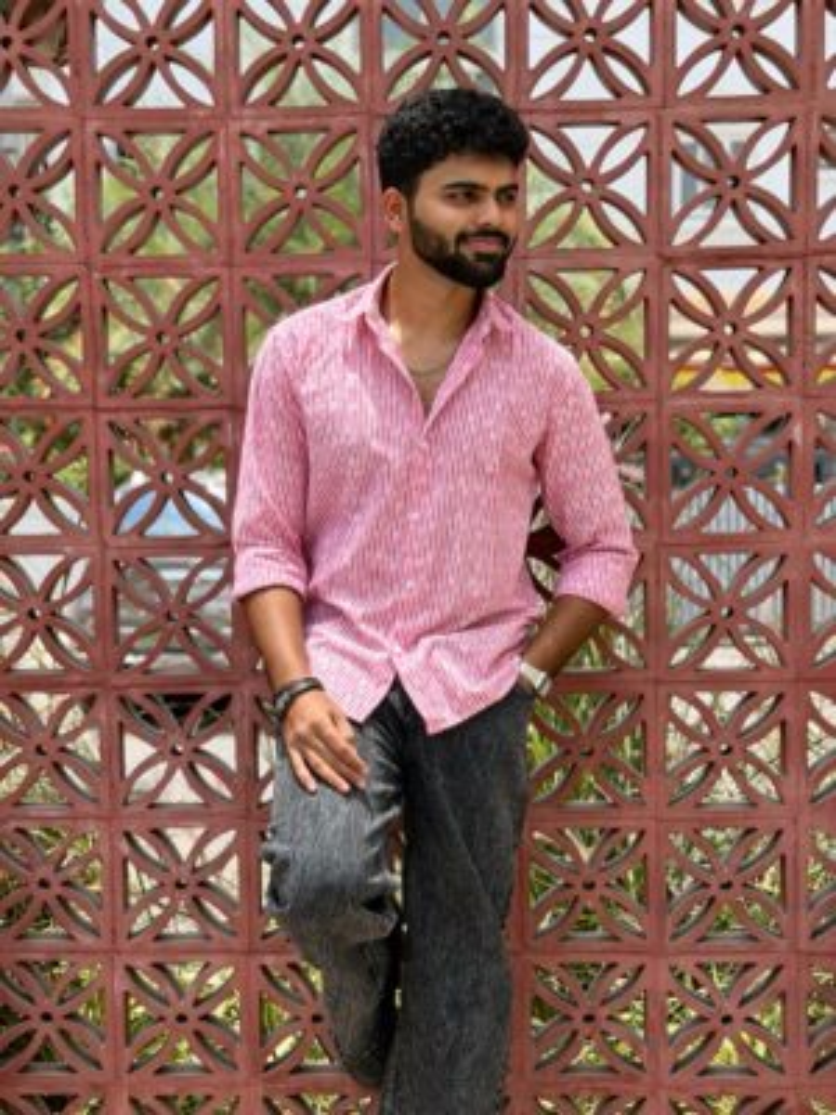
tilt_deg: -6.7
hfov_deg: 30.3
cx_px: 418
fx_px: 1546
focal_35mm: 48
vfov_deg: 39.7
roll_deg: +0.1
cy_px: 558
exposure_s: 1/1429
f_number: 1.78
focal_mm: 6.76
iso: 64
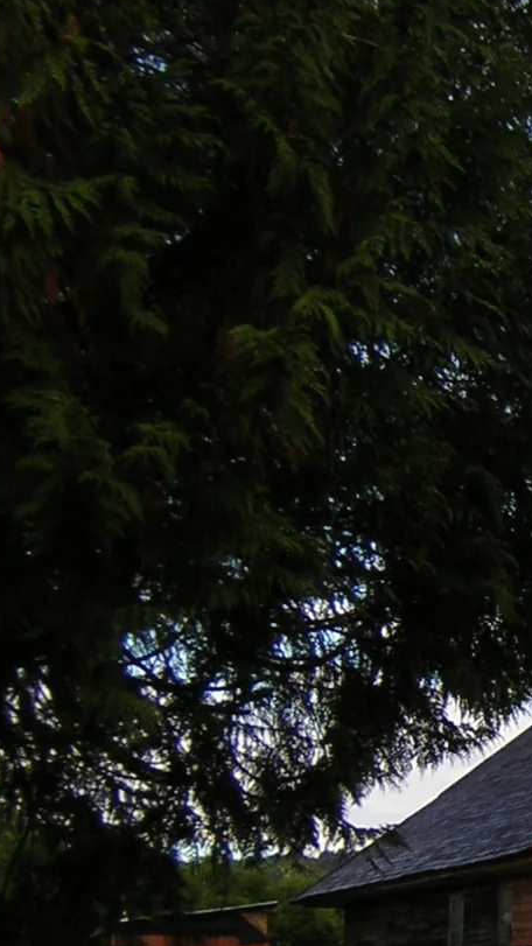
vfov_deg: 18.4
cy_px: 670
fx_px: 2910
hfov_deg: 10.1
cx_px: 846
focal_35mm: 116
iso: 100
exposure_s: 1/348
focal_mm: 7.1
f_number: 3.2
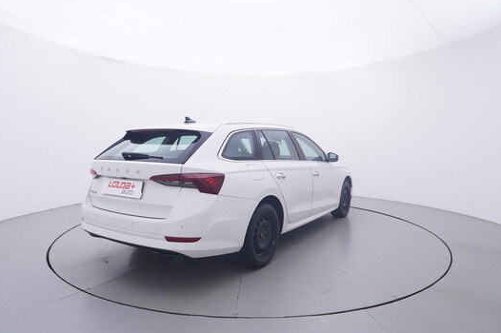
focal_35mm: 24
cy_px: 162
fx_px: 327
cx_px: 248
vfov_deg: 54.0
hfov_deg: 74.9
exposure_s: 1/80
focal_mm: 15
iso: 200
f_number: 5
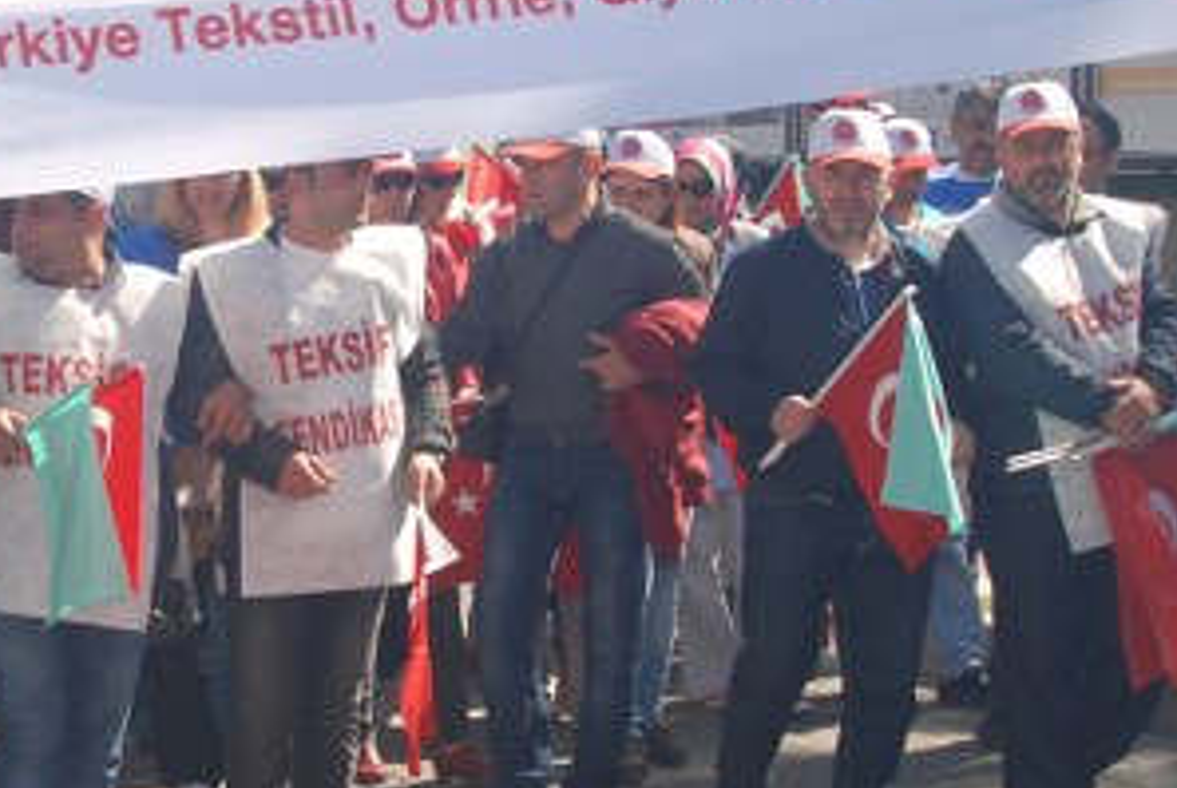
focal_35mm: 105
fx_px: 3438
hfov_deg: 19.3
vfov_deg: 13.1
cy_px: 305
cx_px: 293
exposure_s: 1/200
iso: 100
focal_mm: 26
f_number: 7.1
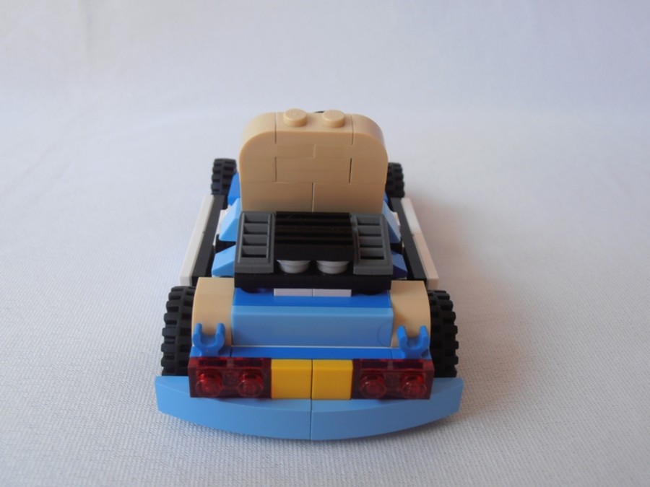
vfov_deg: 38.7
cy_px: 244
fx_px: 695
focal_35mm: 37
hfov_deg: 50.1
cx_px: 325
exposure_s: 1/40
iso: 80
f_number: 3.9
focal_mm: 6.61
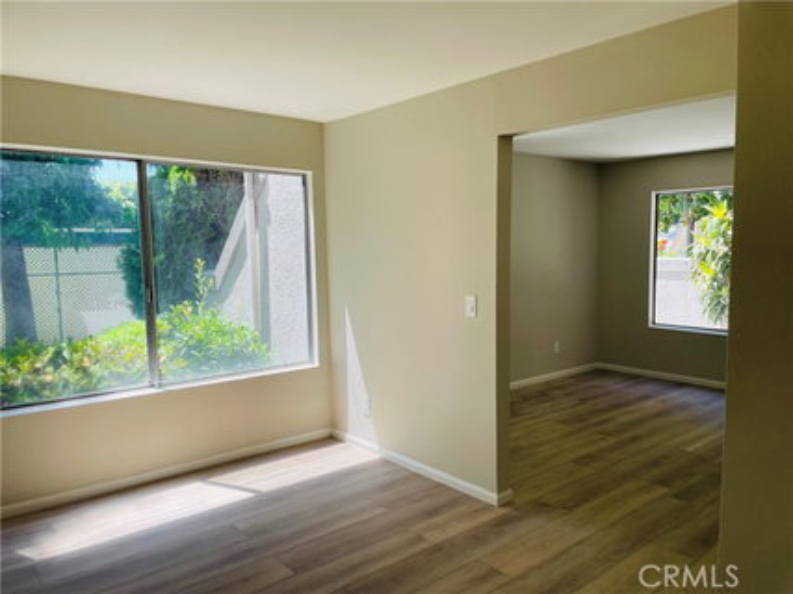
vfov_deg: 53.0
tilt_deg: -5.1
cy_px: 297
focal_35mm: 26
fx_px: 595
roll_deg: +0.9
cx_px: 396
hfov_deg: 67.3
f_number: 1.6
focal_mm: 4.2
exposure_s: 1/381
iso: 32
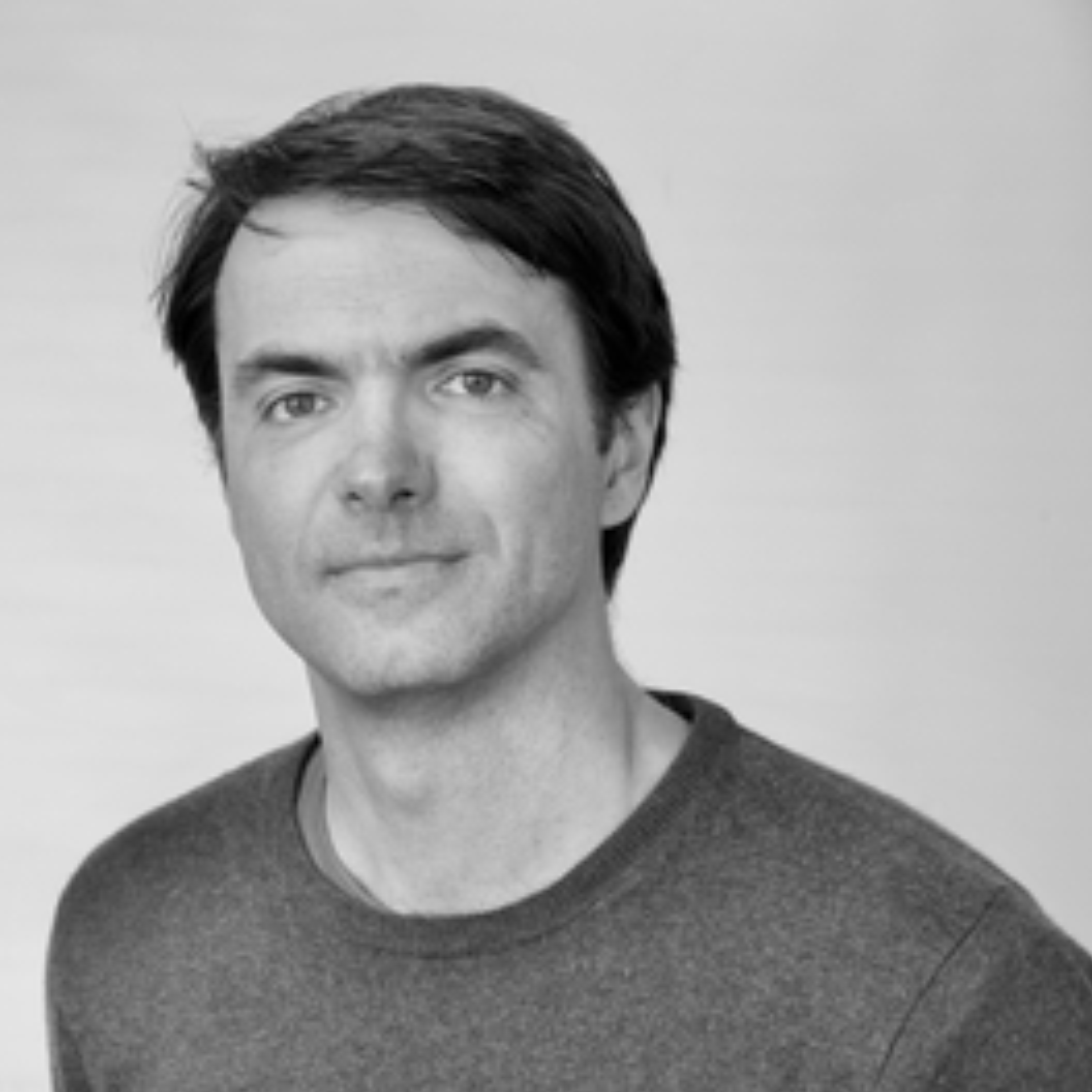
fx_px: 3176
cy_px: 548
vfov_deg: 19.5
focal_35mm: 89
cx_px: 269
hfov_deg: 19.4
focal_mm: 46.3
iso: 640
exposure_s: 1/60
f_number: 6.4
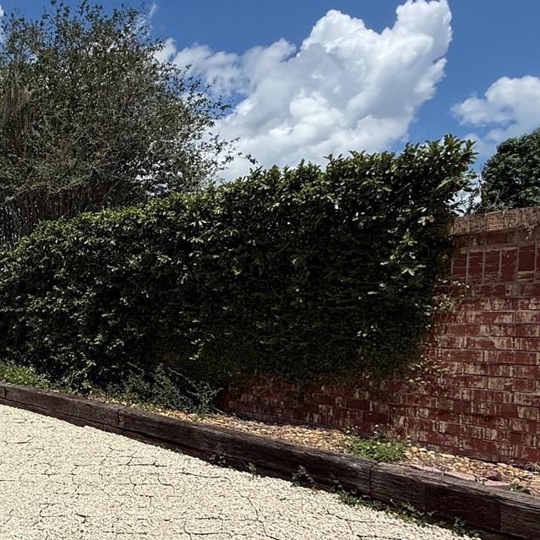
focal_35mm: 31
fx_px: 547
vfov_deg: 51.9
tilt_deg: -2.8
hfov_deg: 44.7
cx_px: 2
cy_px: 345
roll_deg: -0.9
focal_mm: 2.22
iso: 50
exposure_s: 1/4762
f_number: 2.2
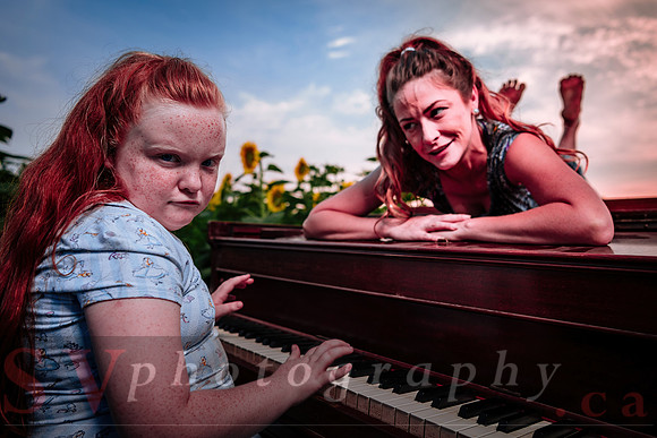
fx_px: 506
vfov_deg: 46.9
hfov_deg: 66.0
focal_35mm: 28
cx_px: 328
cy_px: 219
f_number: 3.2
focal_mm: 26
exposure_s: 1/160
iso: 64
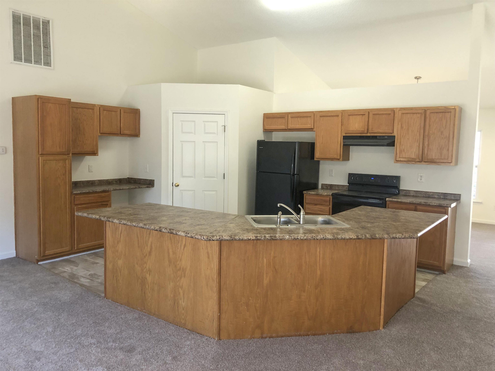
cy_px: 186
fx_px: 400
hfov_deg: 63.4
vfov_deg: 49.7
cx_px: 248
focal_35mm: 28
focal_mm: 3.99
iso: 40
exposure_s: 1/30
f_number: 1.8
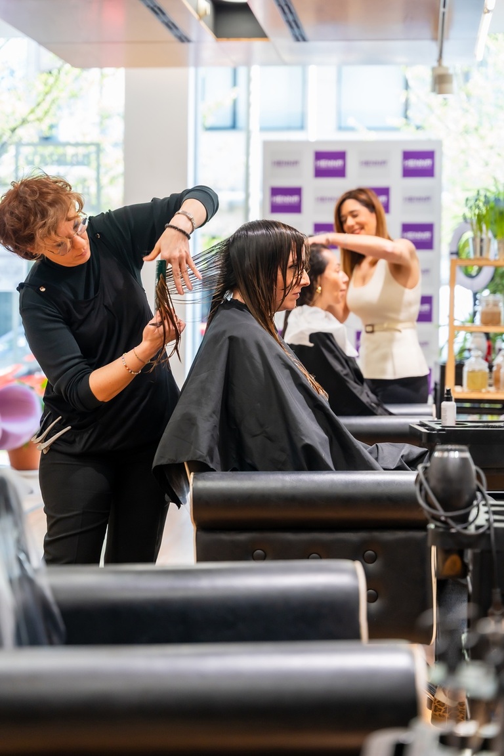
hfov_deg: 19.5
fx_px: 1470
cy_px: 378
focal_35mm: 70
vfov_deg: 28.8
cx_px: 252
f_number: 2.8
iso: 640
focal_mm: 70
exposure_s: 1/200
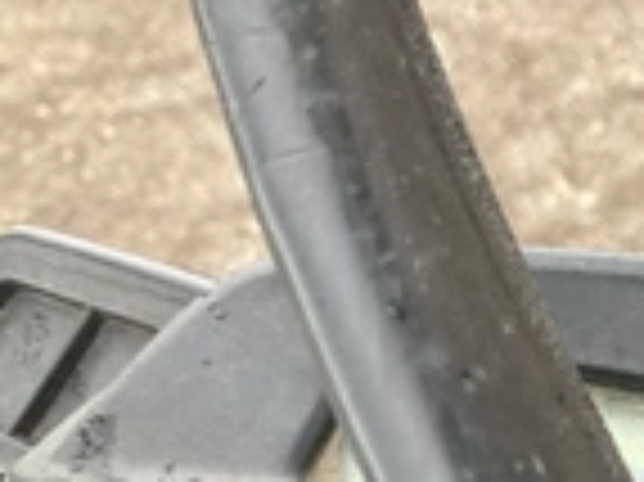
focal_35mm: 81
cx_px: 883
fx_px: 1506
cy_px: 500
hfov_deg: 21.4
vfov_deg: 17.7
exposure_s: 1/122
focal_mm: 3
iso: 50
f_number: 1.8
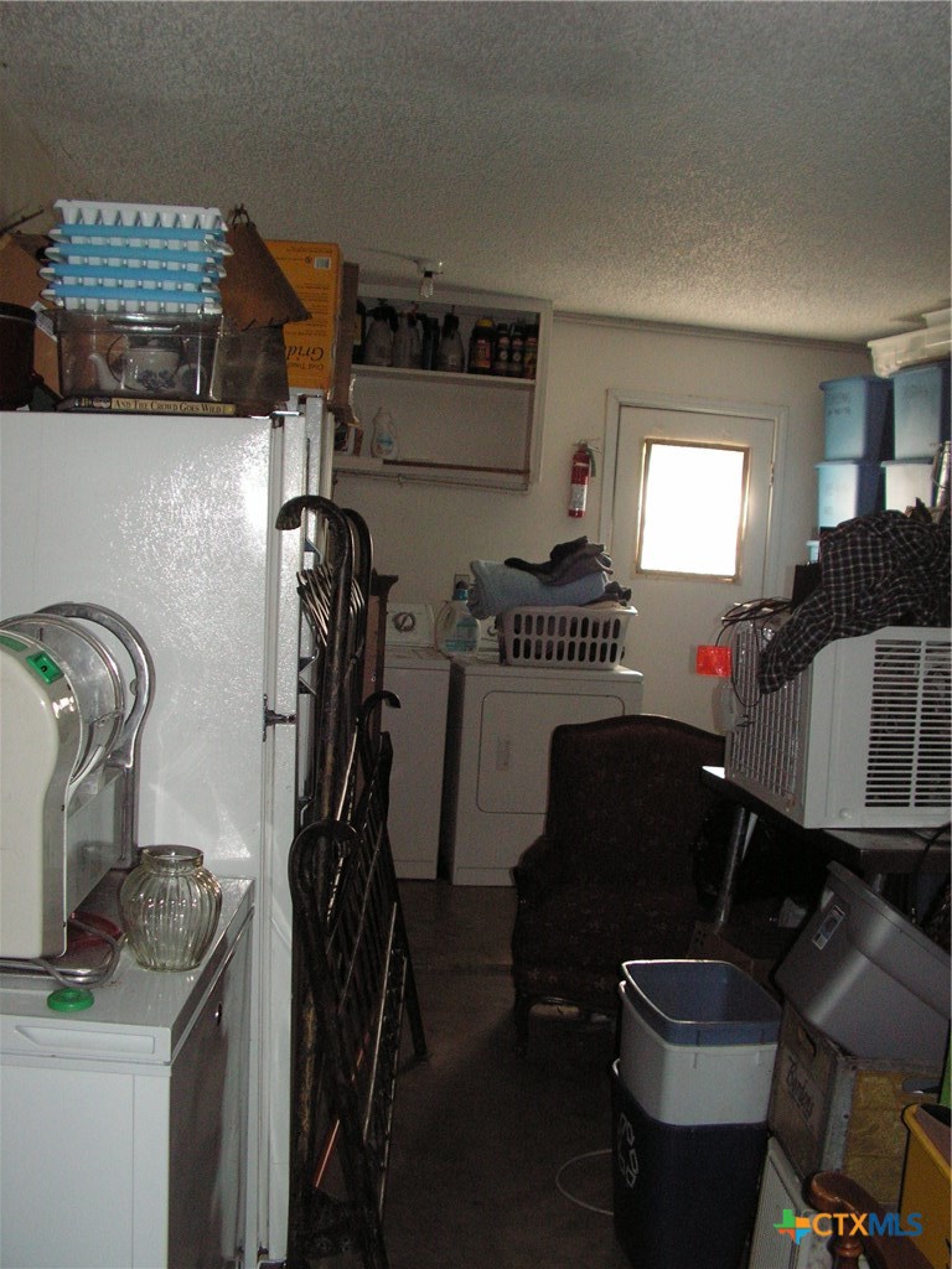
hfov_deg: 39.7
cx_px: 476
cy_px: 634
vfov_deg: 51.4
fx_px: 1320
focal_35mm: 36
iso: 160
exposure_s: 1/40
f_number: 3.2
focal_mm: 6
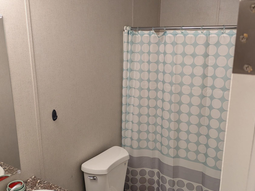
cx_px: 126
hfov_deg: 55.4
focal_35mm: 33
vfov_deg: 42.9
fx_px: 243
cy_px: 99
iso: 130
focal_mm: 4.53
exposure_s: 1/40
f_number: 1.7
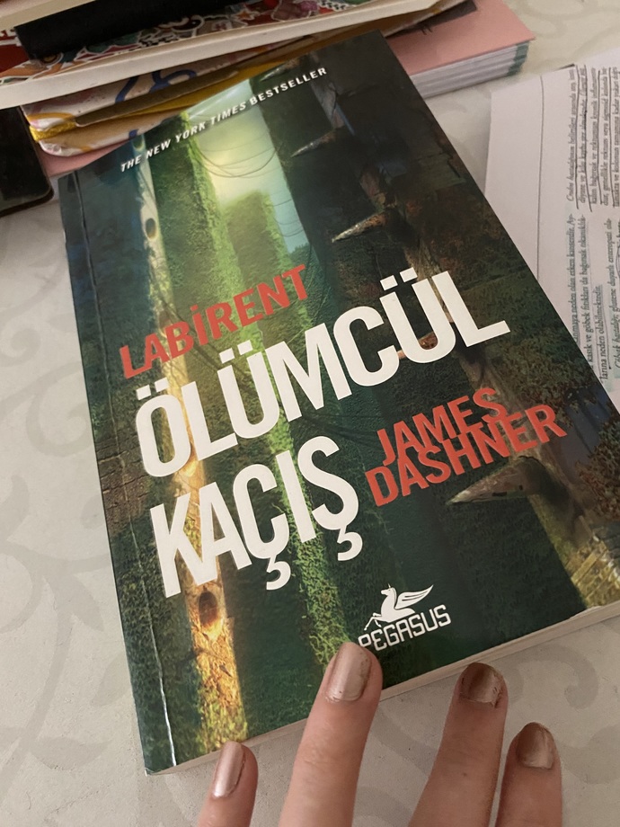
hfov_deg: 53.1
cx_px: 310
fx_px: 621
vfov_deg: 67.3
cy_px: 414
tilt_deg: -61.2
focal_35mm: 26
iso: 800
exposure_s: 1/30
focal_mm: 4.25
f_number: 1.8
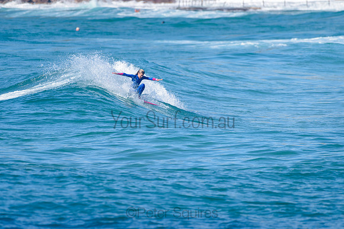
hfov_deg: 3.4
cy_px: 96
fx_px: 5857
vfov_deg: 2.2
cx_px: 152
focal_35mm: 613
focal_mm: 500
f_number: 5.6
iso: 220
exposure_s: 1/2000
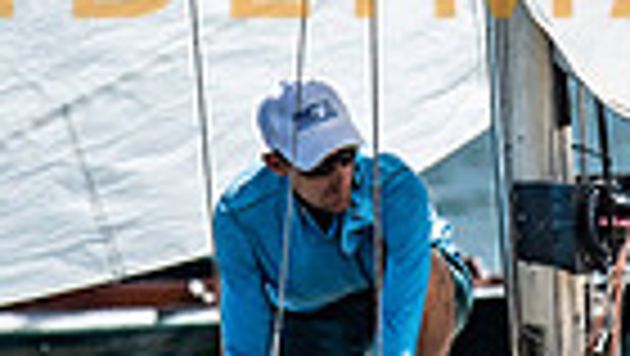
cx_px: 406
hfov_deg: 1.0
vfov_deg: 0.6
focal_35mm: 2127
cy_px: -73
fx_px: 35559
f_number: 5.6
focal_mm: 300
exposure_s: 1/2500
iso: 320
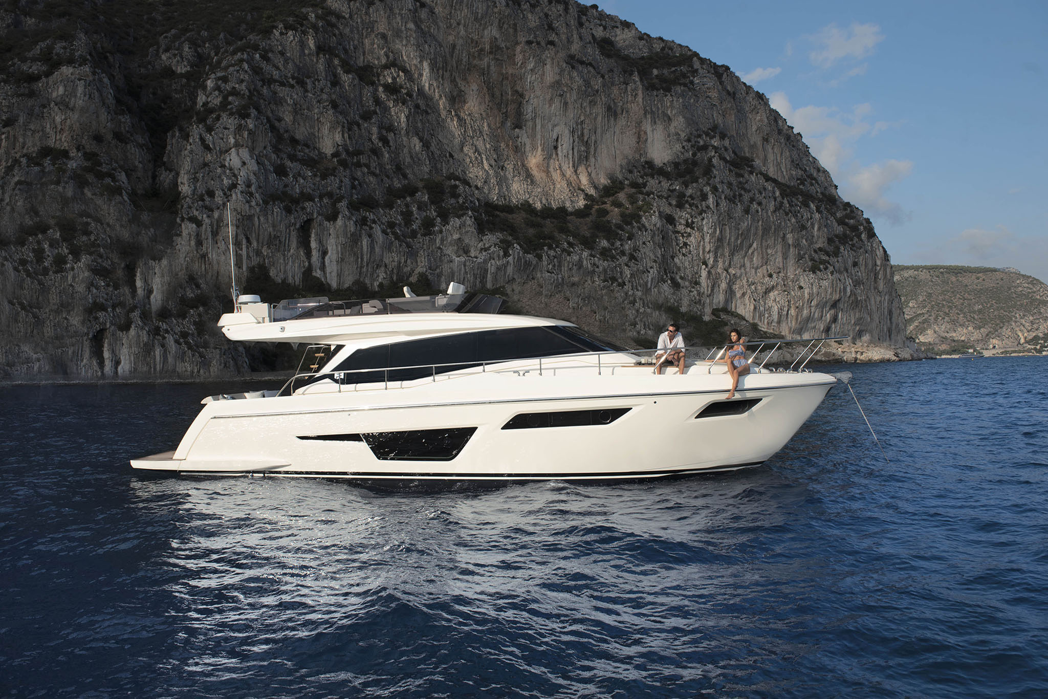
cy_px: 350
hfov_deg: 73.7
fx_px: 699
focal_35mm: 24
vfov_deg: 53.1
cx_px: 524
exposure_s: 1/500
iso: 100
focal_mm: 24
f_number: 8
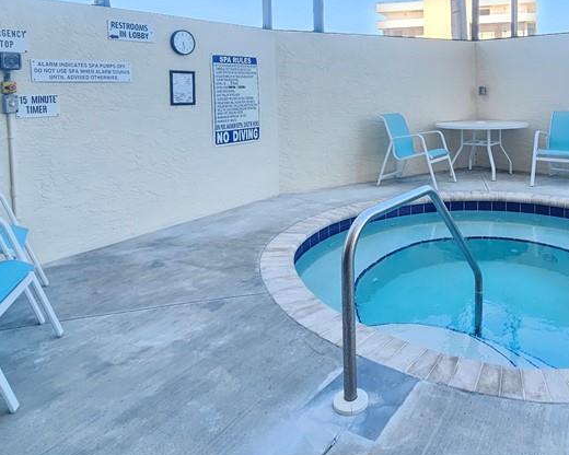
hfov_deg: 65.3
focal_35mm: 25
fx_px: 421
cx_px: 402
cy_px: 112
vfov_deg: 54.1
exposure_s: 1/120
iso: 64
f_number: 2.2
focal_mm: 2.2
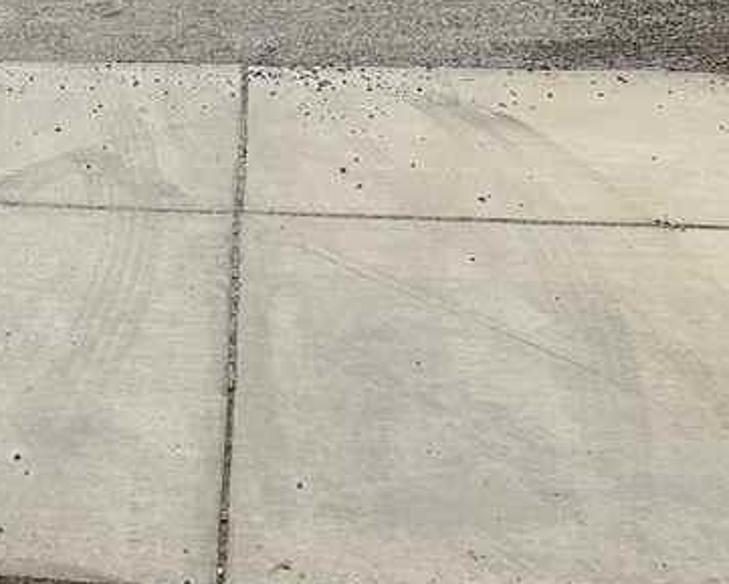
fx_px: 1942
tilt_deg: -4.7
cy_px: -10
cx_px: -139
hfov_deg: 20.0
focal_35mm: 90
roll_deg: +1.7
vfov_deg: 16.7
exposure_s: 1/12658
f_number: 1.5
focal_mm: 5.7
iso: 50
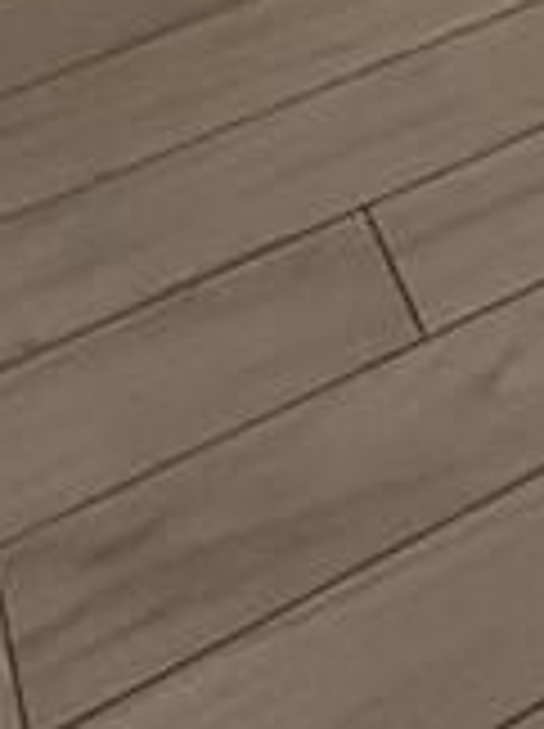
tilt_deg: +1.3
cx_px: 1003
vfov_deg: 10.8
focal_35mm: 104
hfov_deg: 12.8
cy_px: -1570
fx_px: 2185
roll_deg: +0.6
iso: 250
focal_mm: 2.22
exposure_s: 1/120
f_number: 2.2
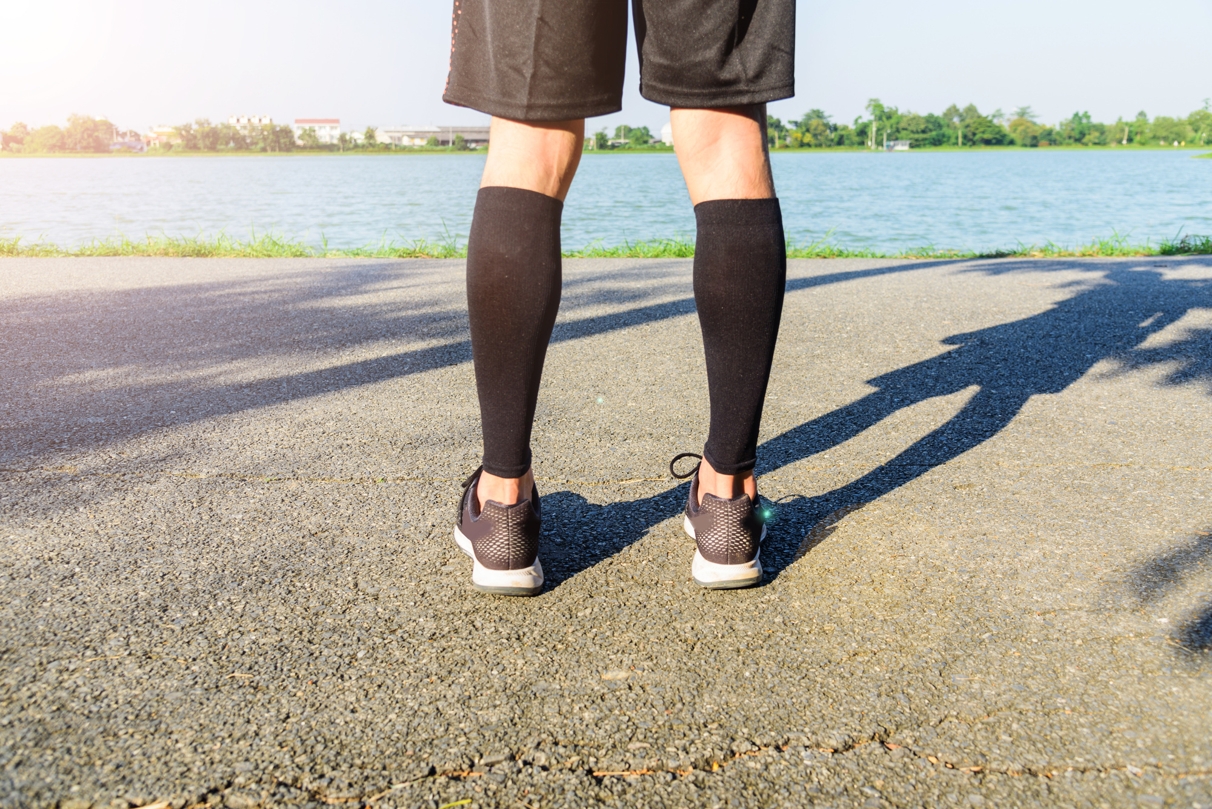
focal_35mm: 30
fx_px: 1010
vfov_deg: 43.6
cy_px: 404
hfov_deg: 61.9
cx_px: 606
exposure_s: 1/200
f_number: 5.6
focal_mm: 30
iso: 100
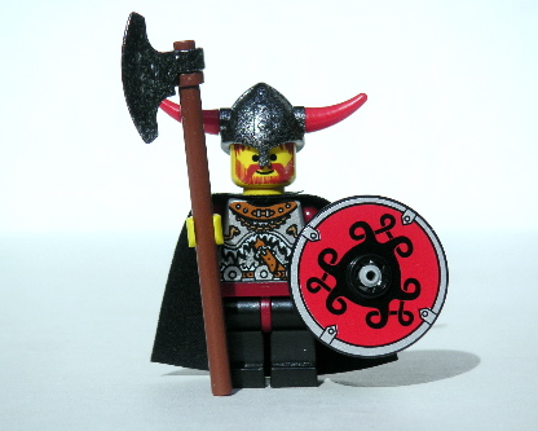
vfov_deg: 13.2
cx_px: 263
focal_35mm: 117
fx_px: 1863
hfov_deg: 16.4
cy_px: 216
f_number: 8
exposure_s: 1/350
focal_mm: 17.1
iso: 50
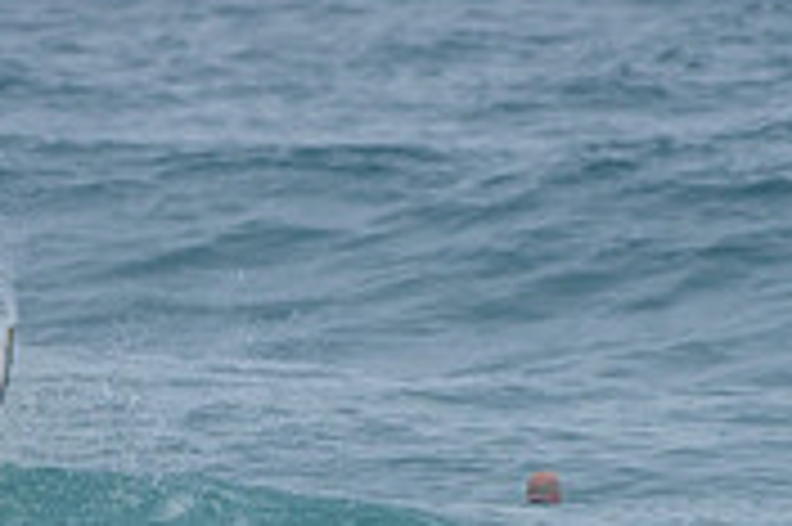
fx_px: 44420
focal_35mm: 2021
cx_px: -199
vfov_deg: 0.7
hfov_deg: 1.0
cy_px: 537
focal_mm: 500
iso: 400
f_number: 5.6
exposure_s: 1/1250
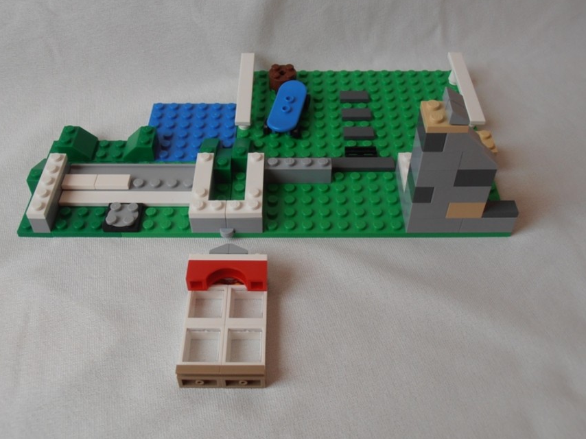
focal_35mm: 39
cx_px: 282
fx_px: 660
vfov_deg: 36.8
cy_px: 212
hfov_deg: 47.9
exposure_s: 1/100
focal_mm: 6.61
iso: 80
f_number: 3.9
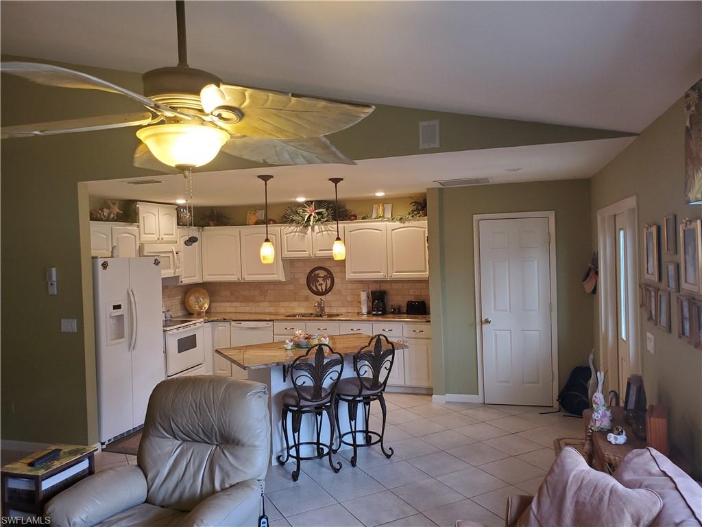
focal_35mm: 26
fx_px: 527
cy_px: 264
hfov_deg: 67.3
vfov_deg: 53.1
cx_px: 351
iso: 200
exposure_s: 1/39
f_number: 2.4
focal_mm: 4.3
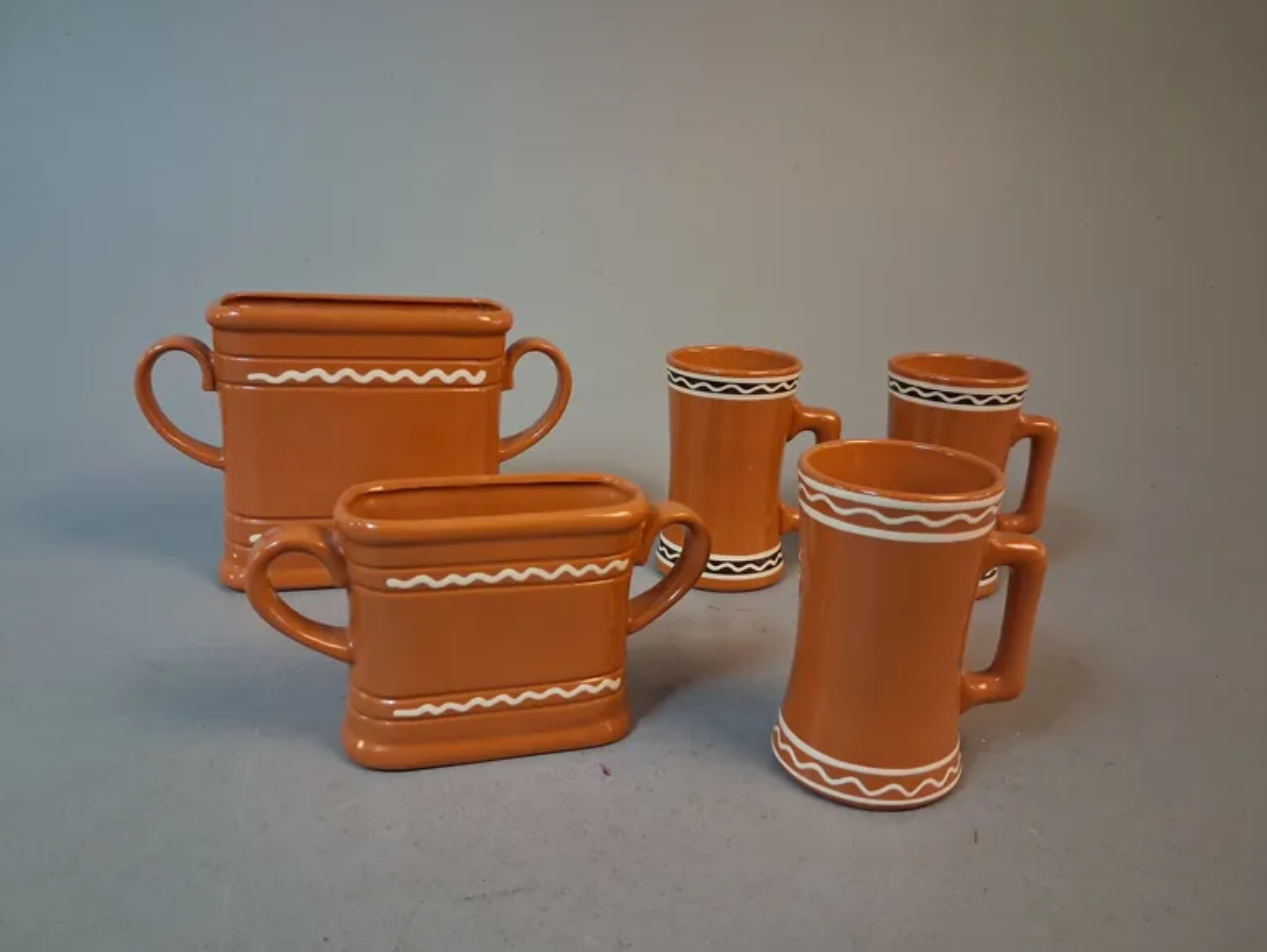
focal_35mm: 28
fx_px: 1025
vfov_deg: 49.8
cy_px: 465
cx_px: 621
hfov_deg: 63.4
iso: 320
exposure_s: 1/50
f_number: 1.8
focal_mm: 4
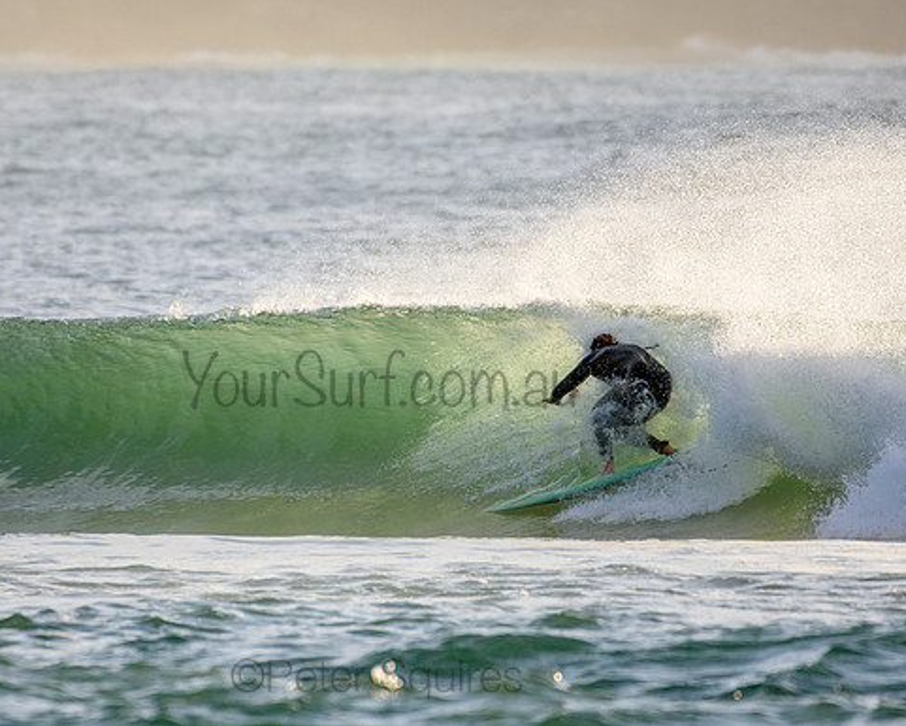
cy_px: 363
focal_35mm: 849
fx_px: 22770
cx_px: 377
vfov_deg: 1.8
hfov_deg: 2.3
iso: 500
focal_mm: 500
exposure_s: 1/2000
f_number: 5.6
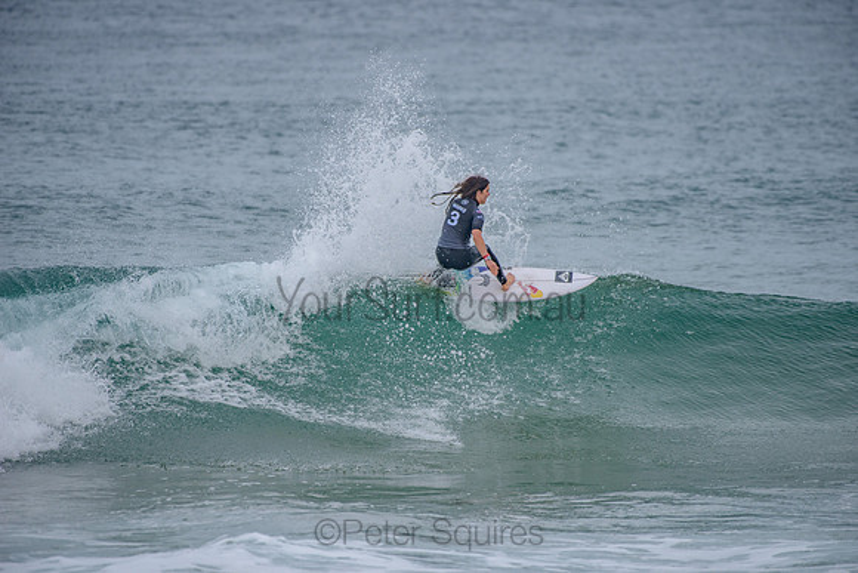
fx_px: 11919
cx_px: 429
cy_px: 286
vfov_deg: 2.8
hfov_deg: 4.1
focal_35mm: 500
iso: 280
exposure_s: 1/2000
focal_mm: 500
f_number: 5.6
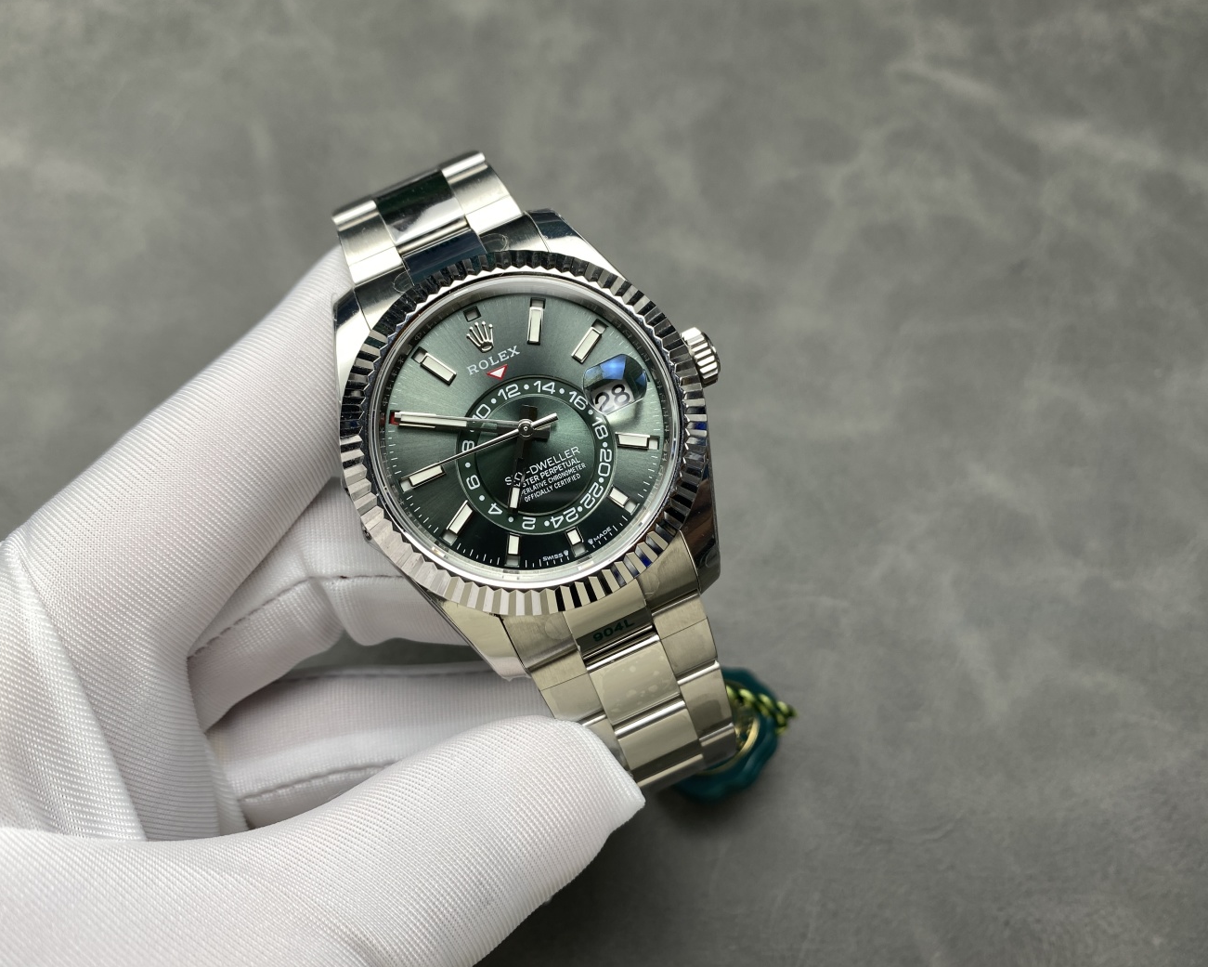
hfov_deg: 64.1
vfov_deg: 53.2
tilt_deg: -65.8
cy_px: 474
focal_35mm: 27
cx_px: 591
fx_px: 965
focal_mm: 4.25
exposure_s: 1/122
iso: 32
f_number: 1.8
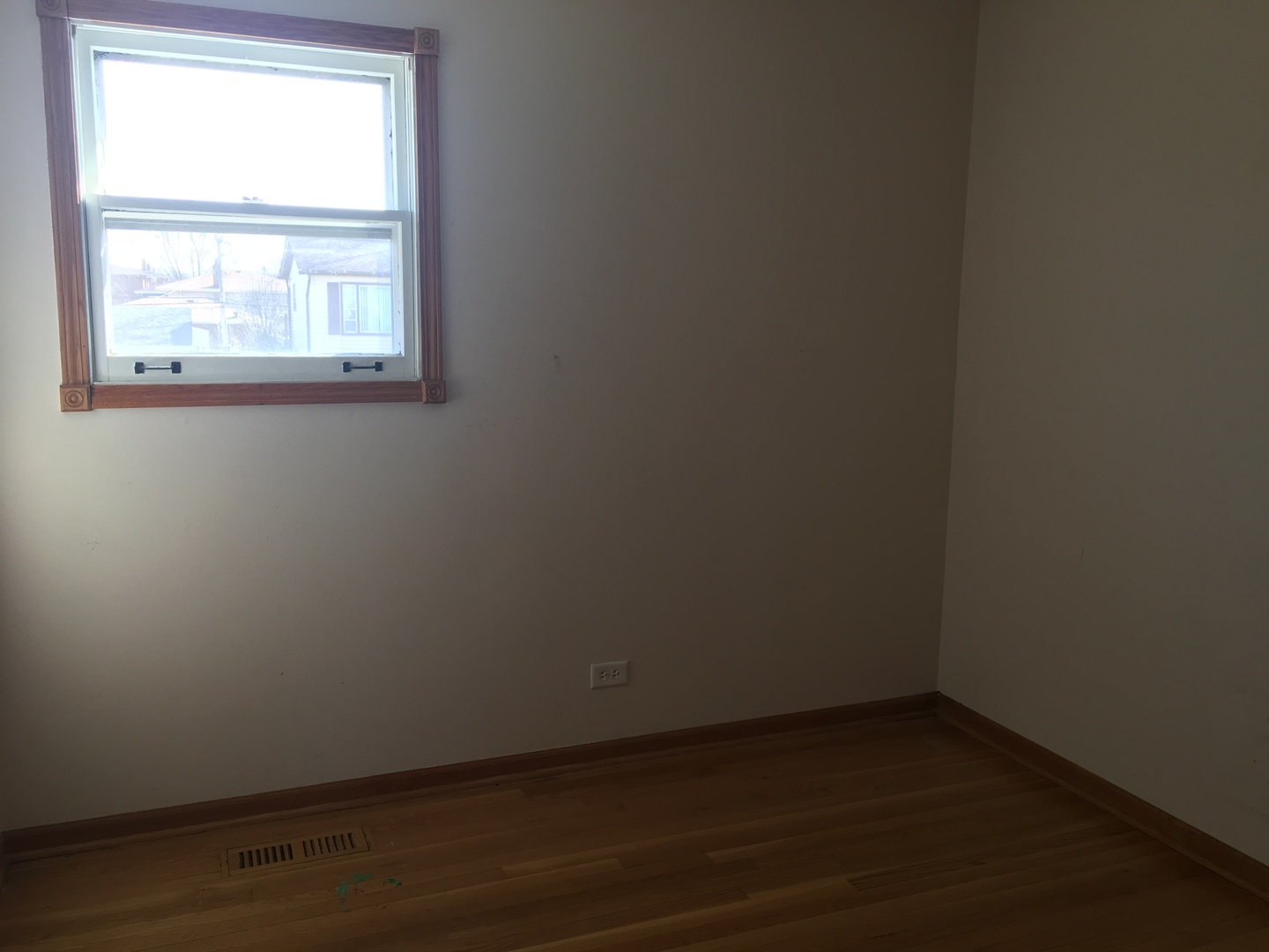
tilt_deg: -8.3
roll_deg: -1.7
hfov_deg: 61.7
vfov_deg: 48.2
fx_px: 1063
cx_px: 634
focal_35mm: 29
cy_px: 476
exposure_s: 1/40
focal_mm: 4.15
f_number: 2.2
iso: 25
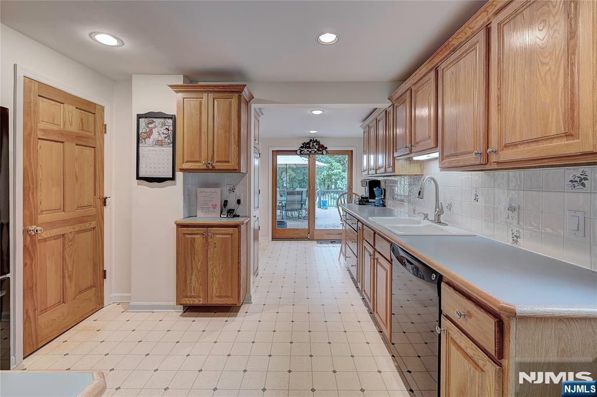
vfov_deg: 77.3
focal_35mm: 15
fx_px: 249
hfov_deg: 100.4
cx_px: 298
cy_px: 198
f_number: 8
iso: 400
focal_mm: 15
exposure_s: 1/6
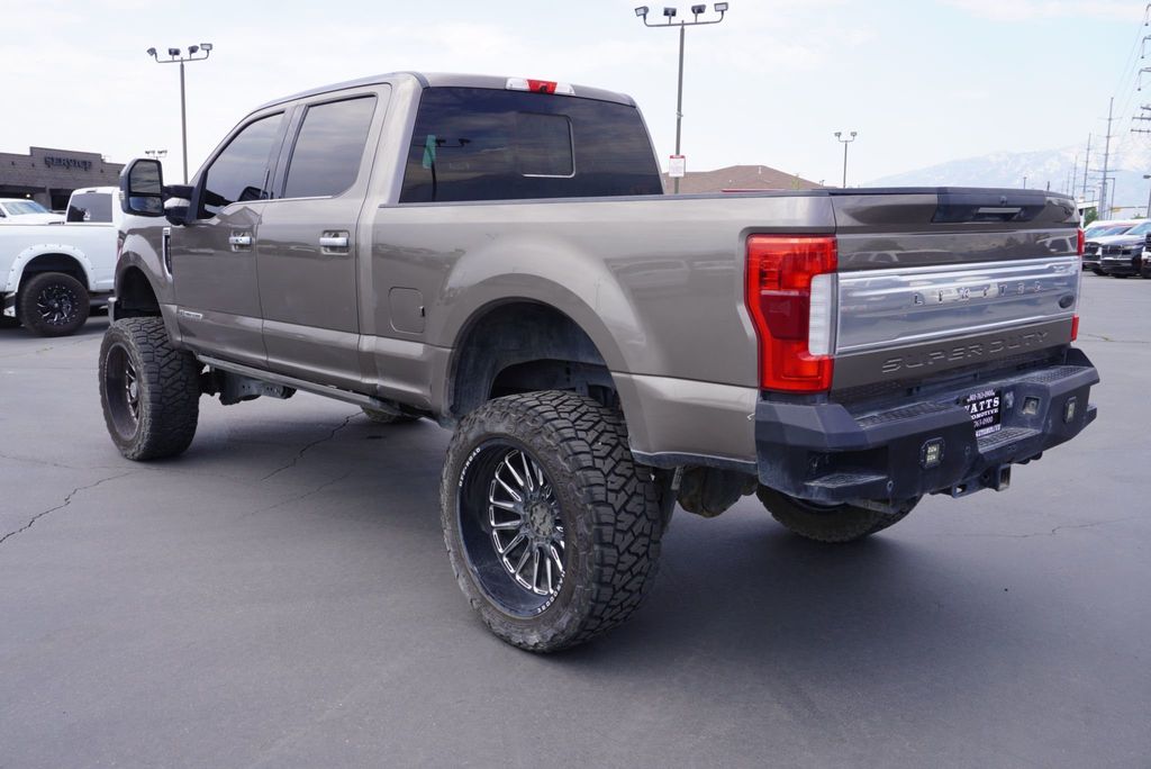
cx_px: 576
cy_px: 384
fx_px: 1008
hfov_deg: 59.5
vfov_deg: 41.8
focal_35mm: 32
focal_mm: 21
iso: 100
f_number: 8
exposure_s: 1/125
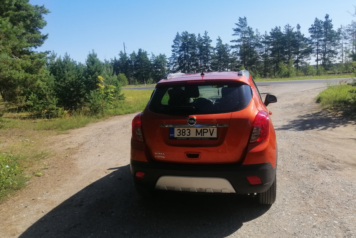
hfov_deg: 63.6
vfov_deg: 44.9
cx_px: 183
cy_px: 135
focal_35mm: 29
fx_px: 287
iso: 50
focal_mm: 3.95
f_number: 1.8
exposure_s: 1/1377
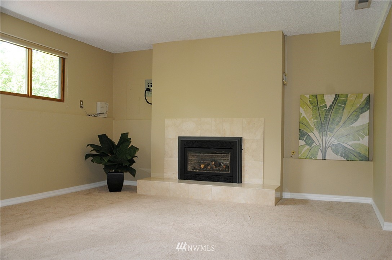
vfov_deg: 41.6
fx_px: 342
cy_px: 130
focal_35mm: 32
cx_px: 196
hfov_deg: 59.6
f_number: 4
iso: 500
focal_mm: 21
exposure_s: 1/60
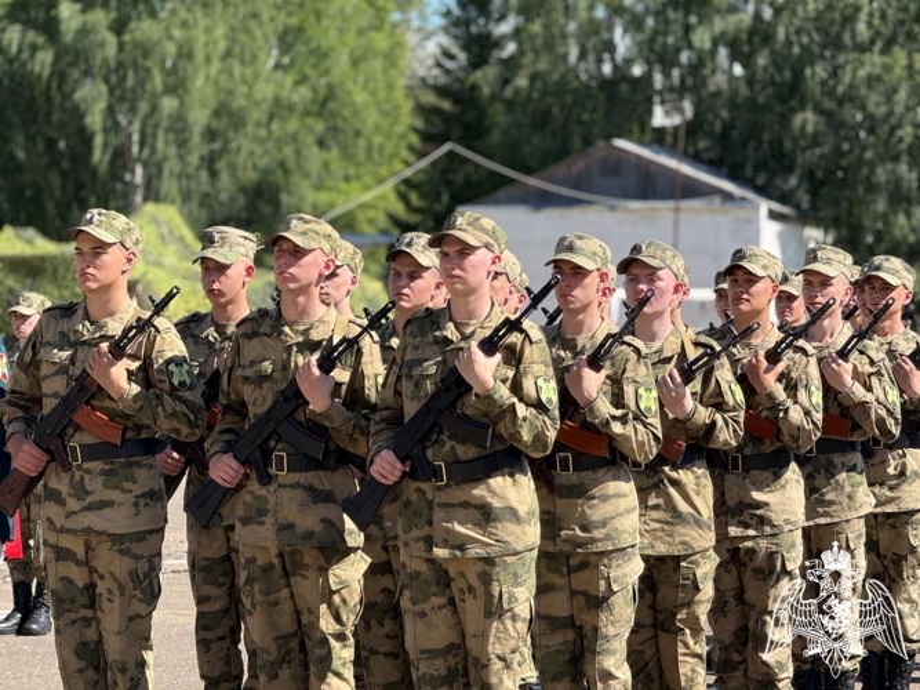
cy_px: 345
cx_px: 460
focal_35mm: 120
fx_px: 3189
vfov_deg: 12.3
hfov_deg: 16.4
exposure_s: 1/811
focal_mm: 15.66
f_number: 2.8
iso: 50
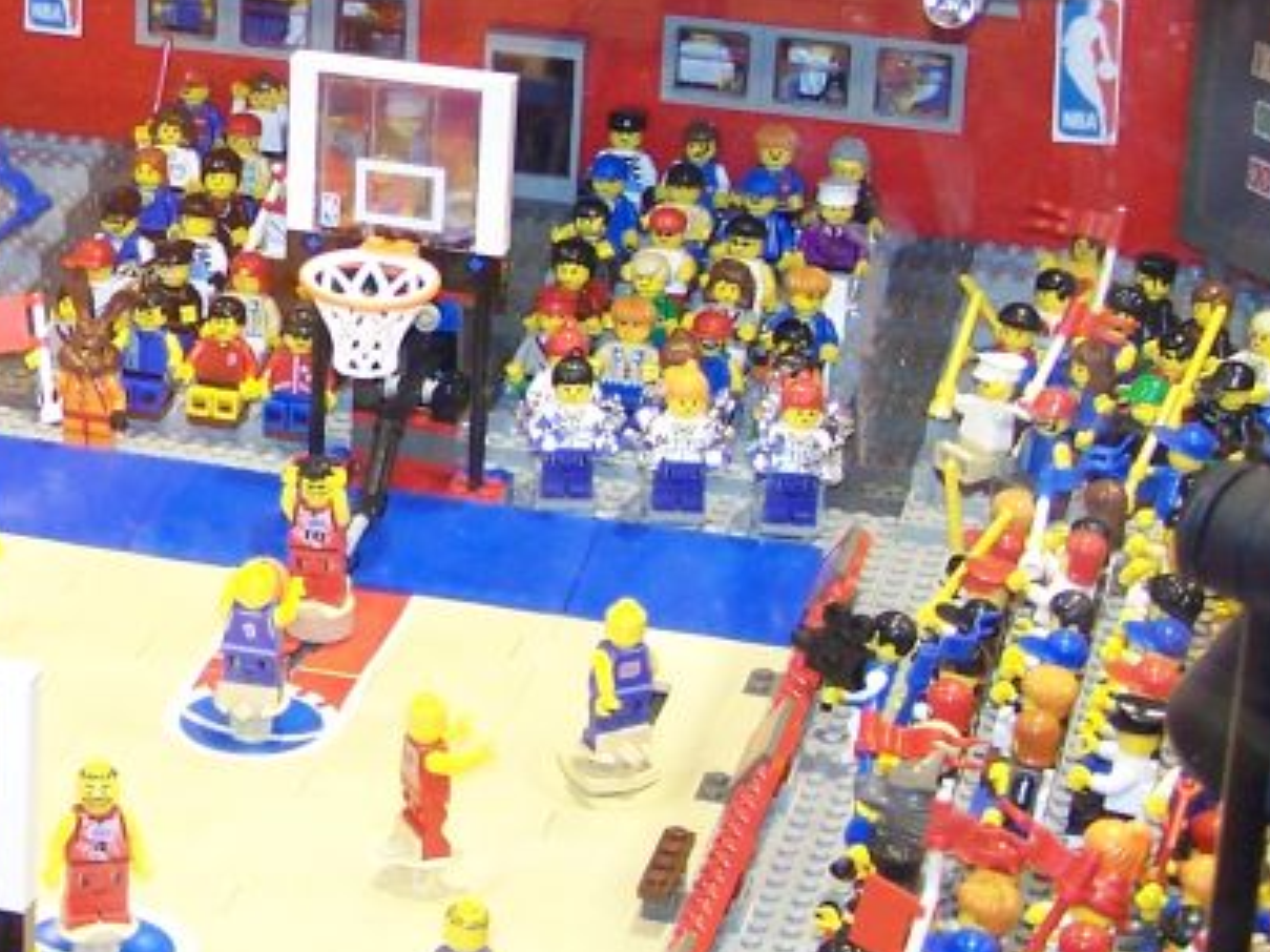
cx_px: 9
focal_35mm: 122
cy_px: 419
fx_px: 4475
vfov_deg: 12.1
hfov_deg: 15.9
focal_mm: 8
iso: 140
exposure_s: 1/8
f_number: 3
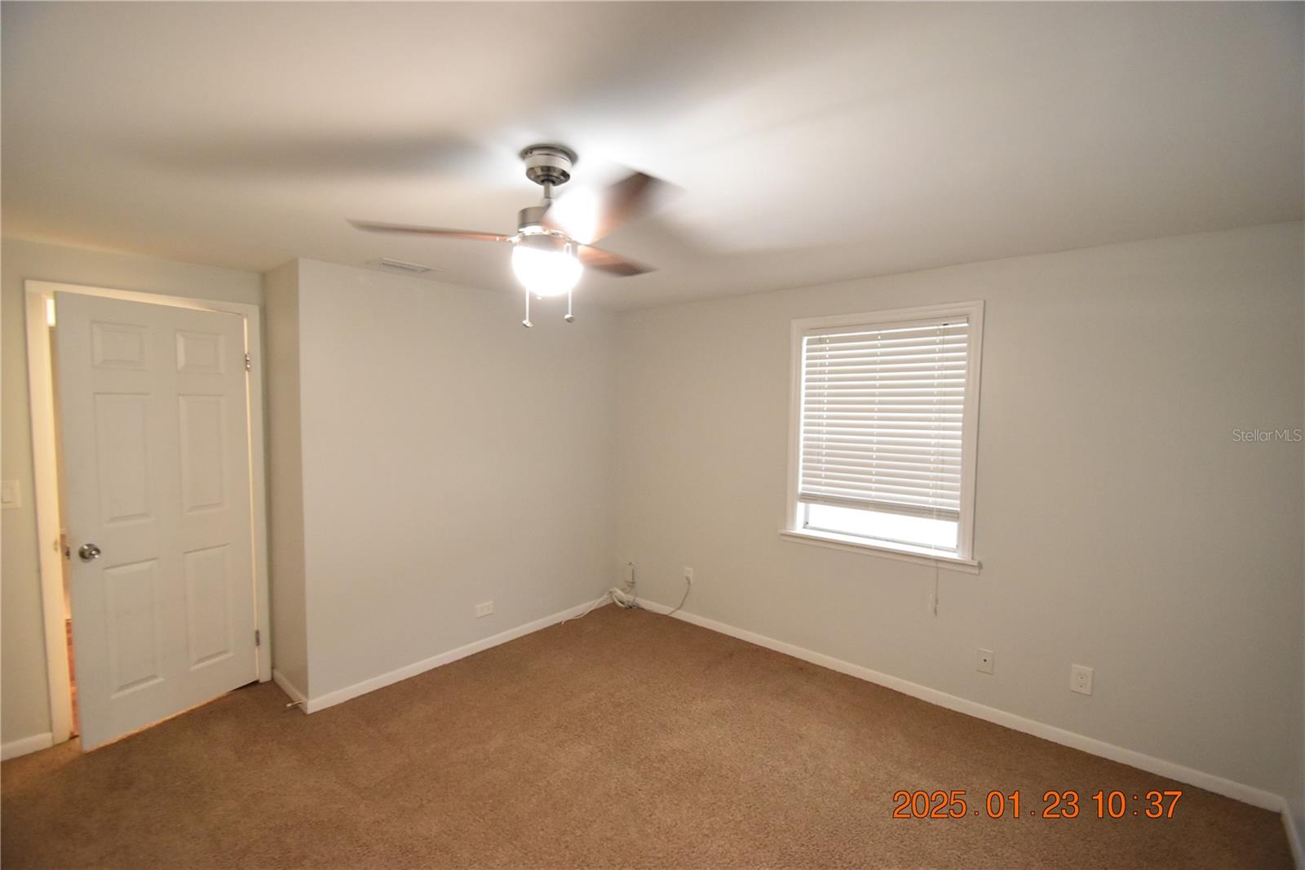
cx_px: 652
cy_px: 435
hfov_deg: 100.4
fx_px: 544
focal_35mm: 15
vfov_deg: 77.3
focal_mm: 10
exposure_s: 1/60
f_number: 3.5
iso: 2500
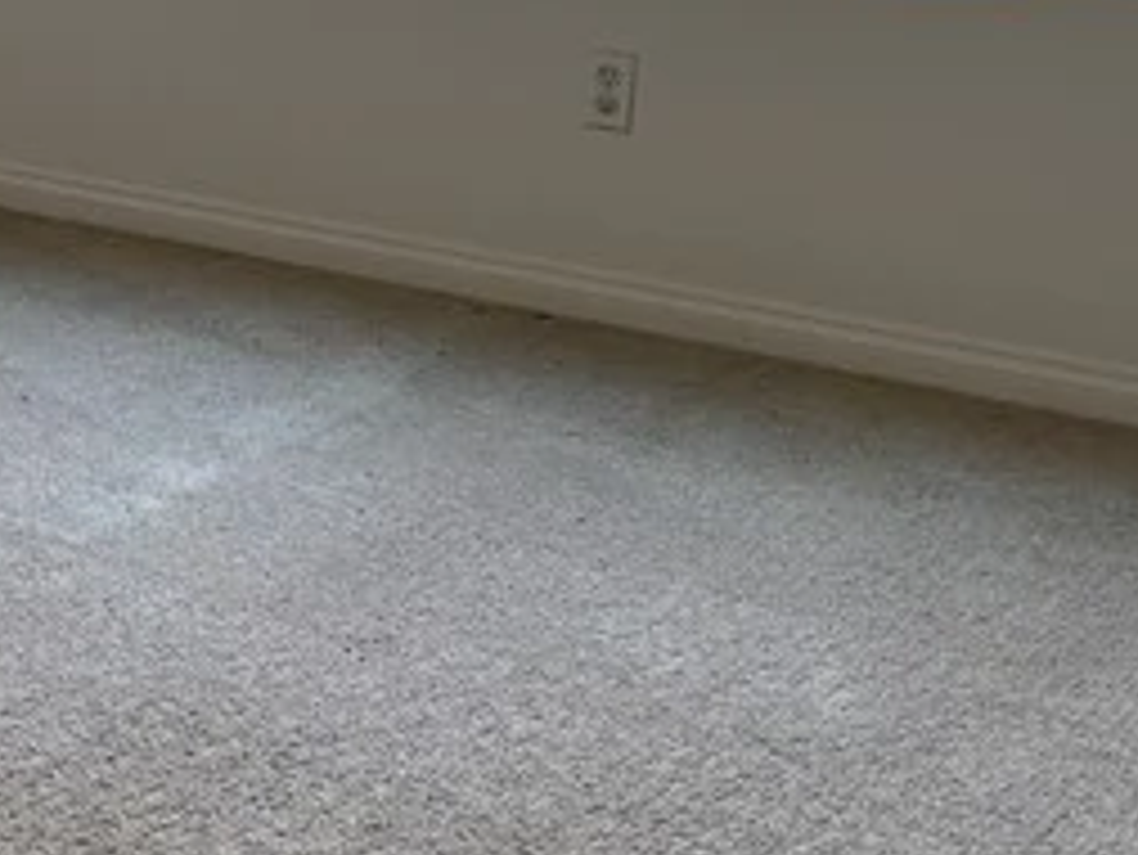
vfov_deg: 15.1
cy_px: 104
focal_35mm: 97
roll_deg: -0.3
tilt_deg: -13.4
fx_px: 3190
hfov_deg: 18.3
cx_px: -481
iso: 80
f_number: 1.78
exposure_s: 1/334
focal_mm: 6.76
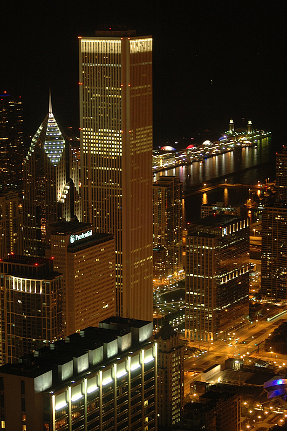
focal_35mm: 105
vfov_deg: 19.5
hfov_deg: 13.0
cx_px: 144
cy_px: 216
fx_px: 1258
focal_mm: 70
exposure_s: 1/1.3
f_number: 4
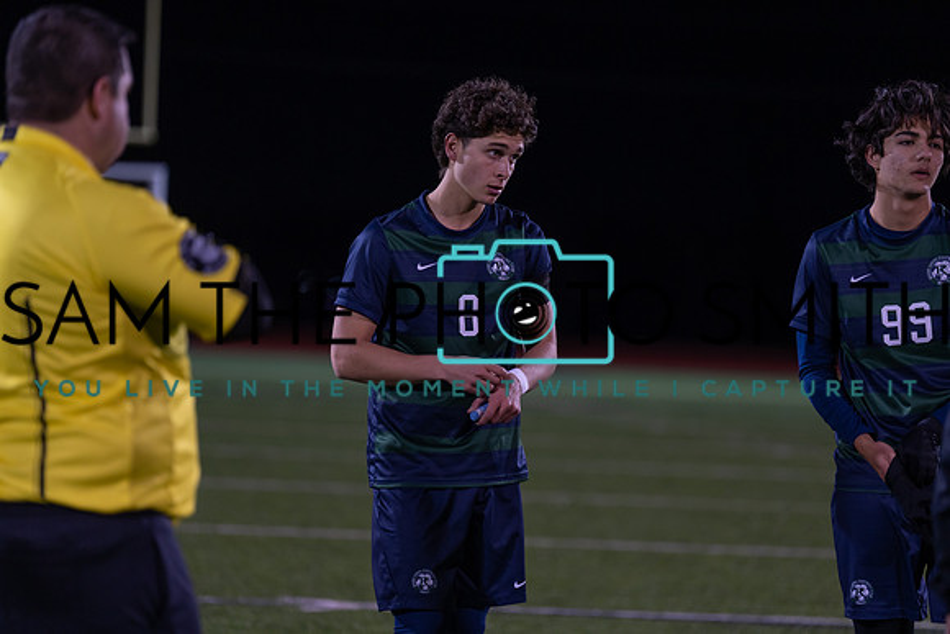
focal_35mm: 167
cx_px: 475
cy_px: 317
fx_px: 4408
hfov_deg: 12.3
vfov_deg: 8.2
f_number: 2.8
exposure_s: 1/400
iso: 800
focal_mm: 167
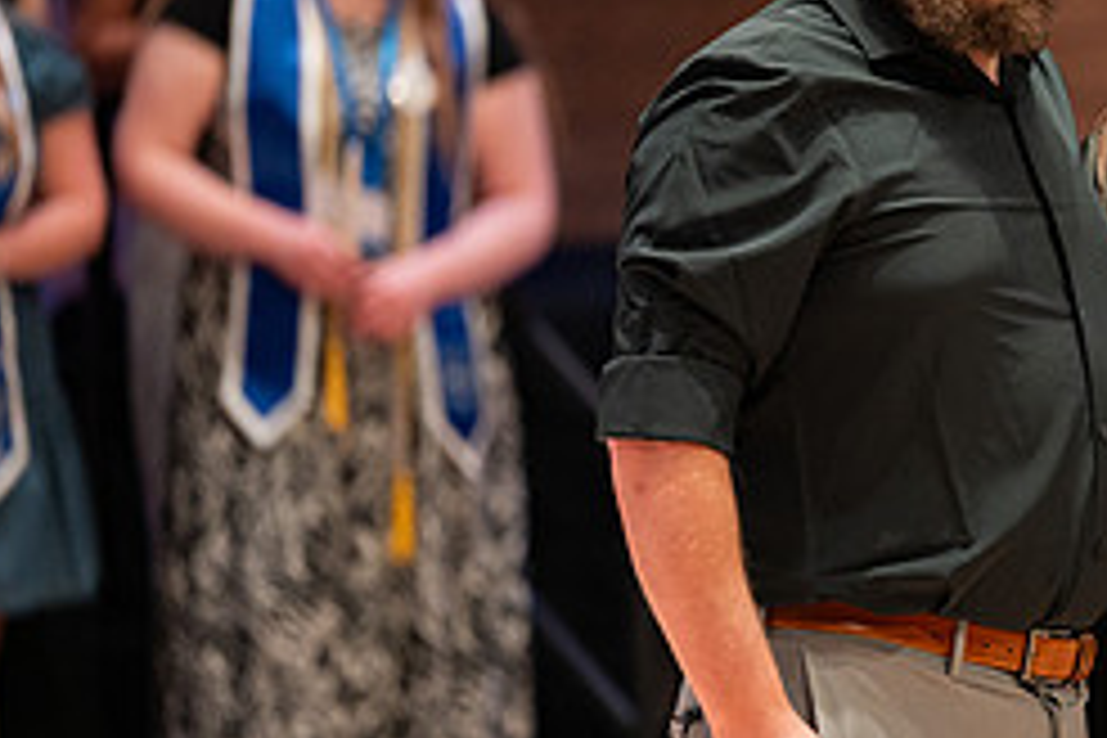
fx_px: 14513
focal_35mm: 472
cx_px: 1206
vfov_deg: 2.9
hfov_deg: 4.4
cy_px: 250
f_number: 2.8
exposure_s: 1/200
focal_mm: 200
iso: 1000
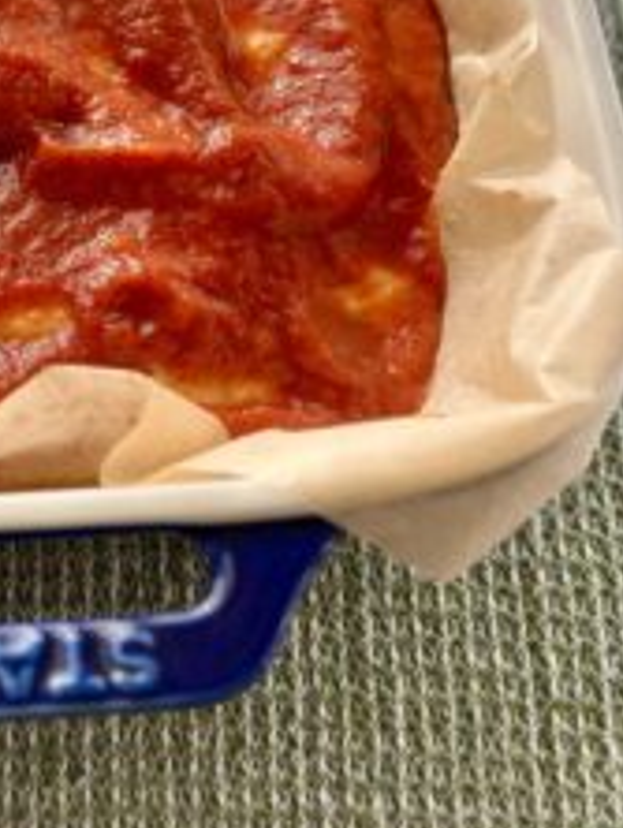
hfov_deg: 13.5
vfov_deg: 17.7
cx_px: -43
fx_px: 2587
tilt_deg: -59.2
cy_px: -37
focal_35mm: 108
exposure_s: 1/642
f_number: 1.78
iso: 80
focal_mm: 6.86
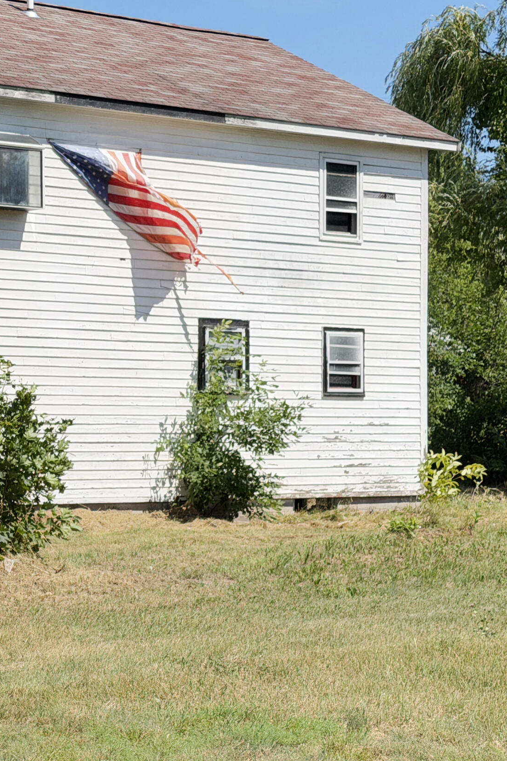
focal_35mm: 91
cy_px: 344
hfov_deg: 14.8
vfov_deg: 22.4
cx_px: 30
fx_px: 1923
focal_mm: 6.76
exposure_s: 1/7874
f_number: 1.78
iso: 64
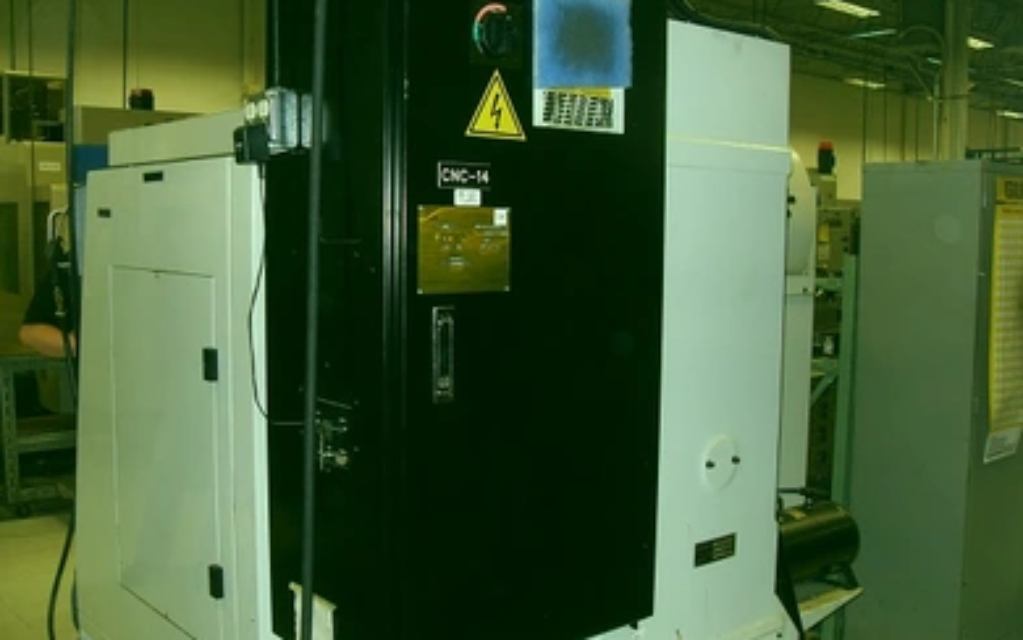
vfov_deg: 34.4
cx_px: 501
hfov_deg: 52.7
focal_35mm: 37
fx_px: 1032
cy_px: 291
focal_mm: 6.3
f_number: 2.8
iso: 100
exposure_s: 1/45
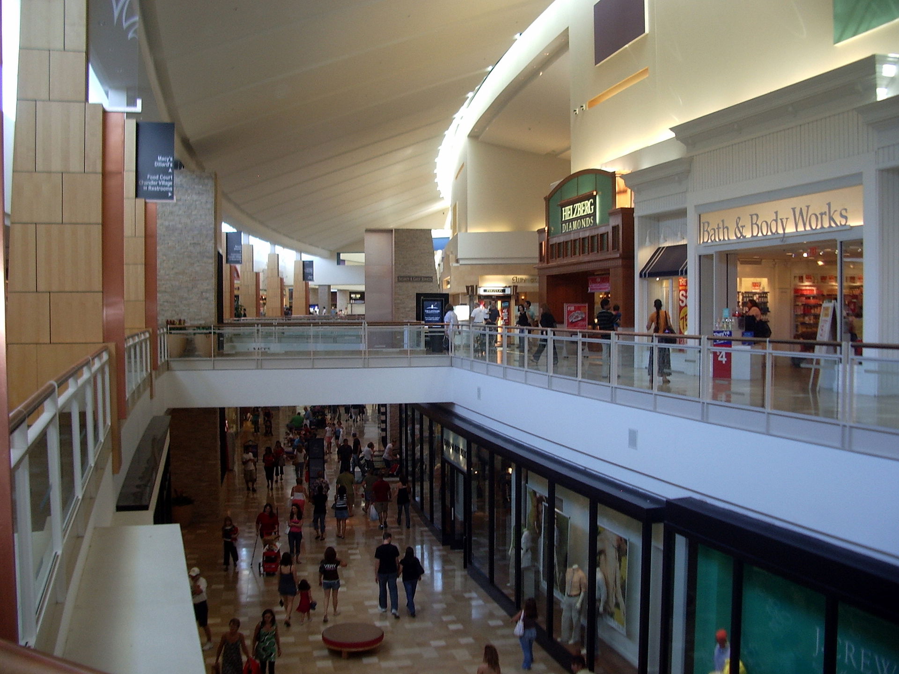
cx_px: 450
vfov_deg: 40.7
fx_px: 909
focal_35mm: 35
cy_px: 337
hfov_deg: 52.6
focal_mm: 5.8
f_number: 2.6
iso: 100
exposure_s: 1/60
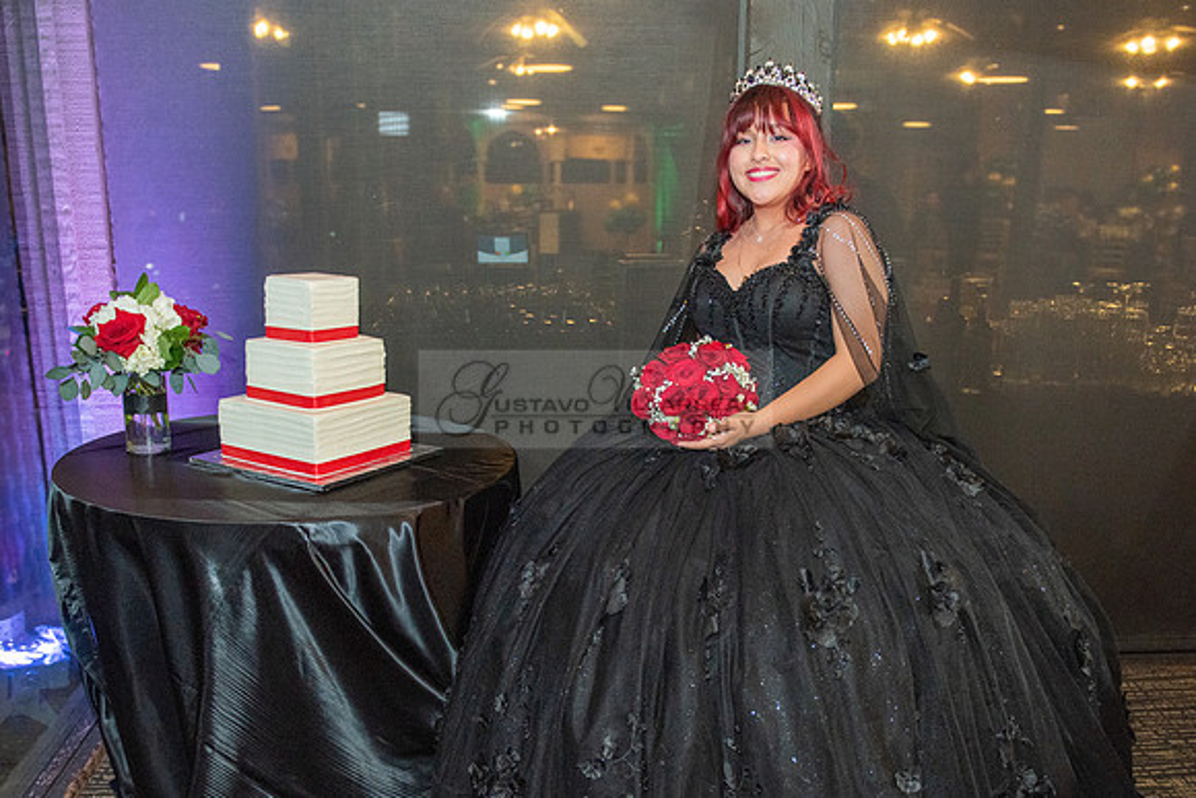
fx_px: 1101
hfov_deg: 56.9
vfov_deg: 39.6
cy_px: 499
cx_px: 554
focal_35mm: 33
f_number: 2.8
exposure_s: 1/160
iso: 1250
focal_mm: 24
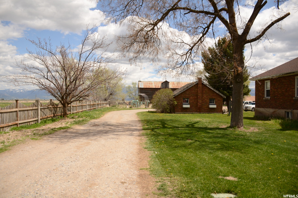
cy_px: 99
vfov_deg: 47.7
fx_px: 223
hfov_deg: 67.5
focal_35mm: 27
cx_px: 149
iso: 160
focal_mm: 18
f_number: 4
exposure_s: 1/1600
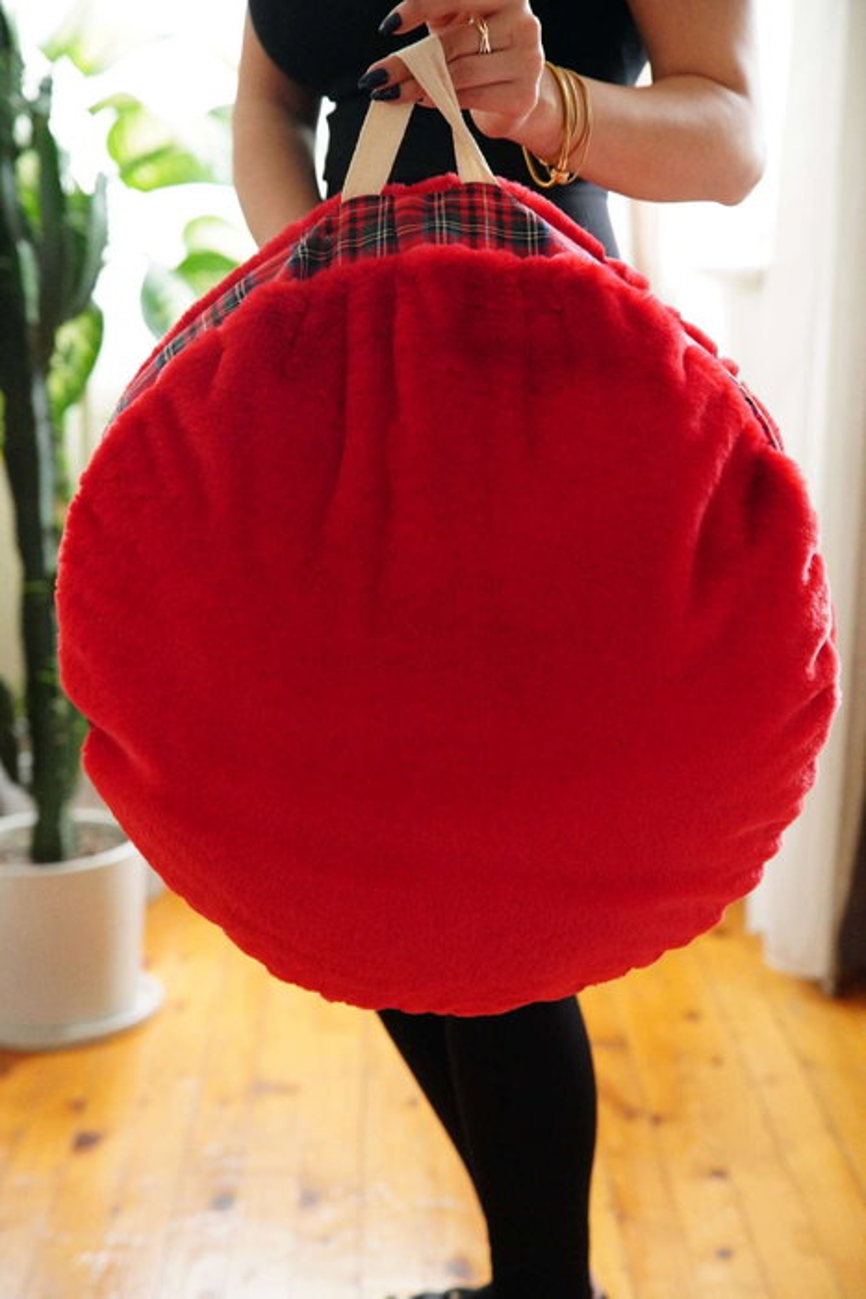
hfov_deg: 20.3
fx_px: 2416
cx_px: 433
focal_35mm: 67
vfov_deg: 30.1
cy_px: 650
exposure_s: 1/100
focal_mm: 67
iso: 16000
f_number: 4
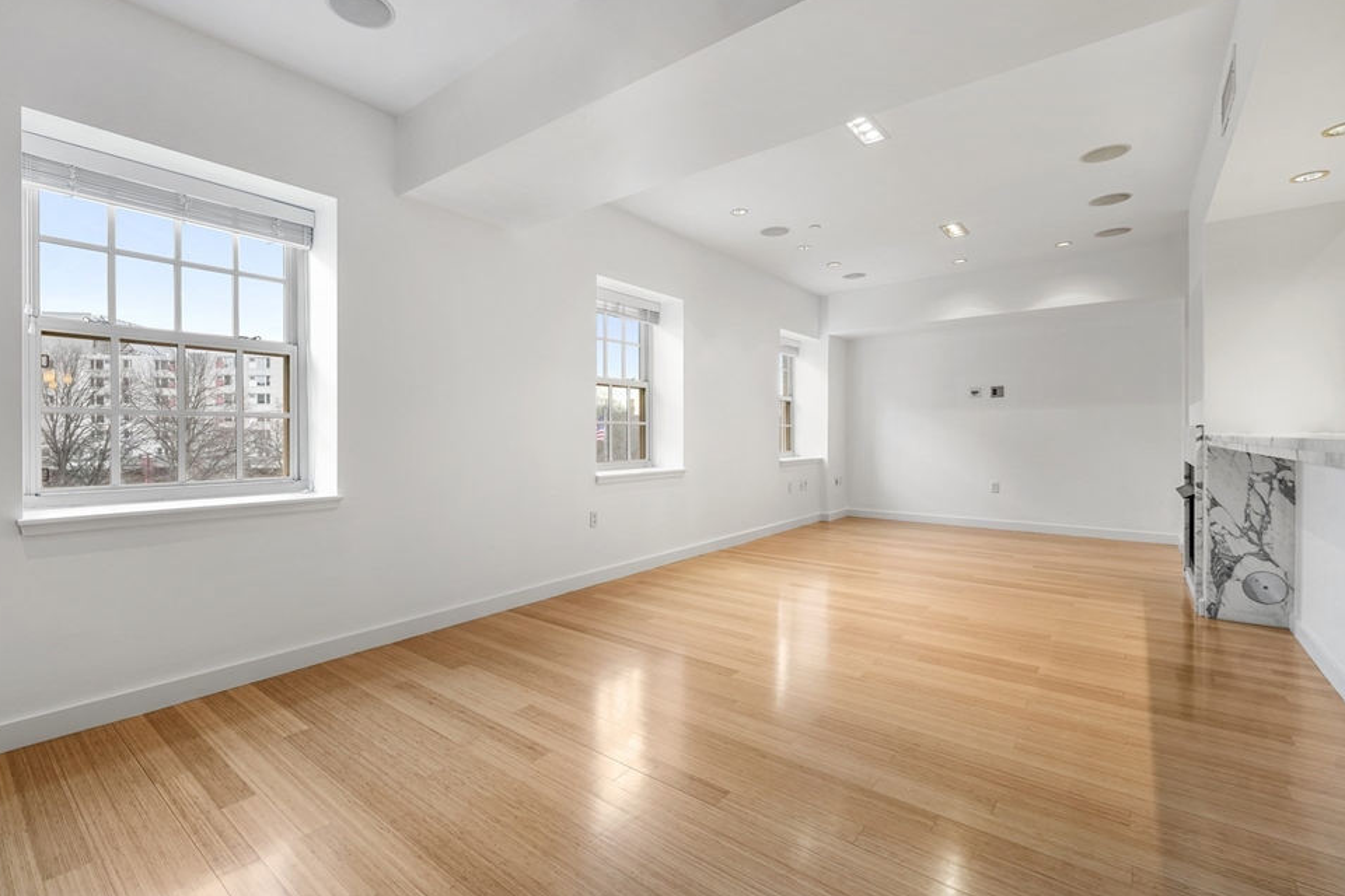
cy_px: 438
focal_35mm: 16
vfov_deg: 73.7
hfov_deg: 96.7
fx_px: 598
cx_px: 640
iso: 800
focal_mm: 15
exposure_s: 1/4
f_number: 9
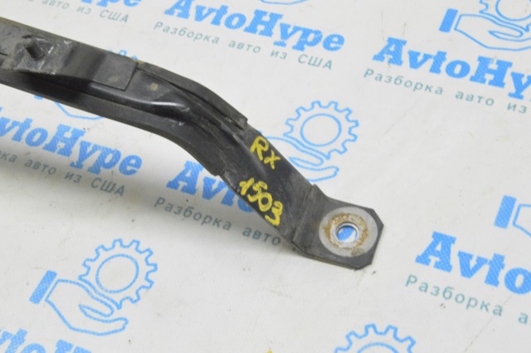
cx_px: 266
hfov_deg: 35.1
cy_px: 176
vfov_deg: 23.7
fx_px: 840
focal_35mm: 57
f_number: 20
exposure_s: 1/15
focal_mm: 38
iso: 6400
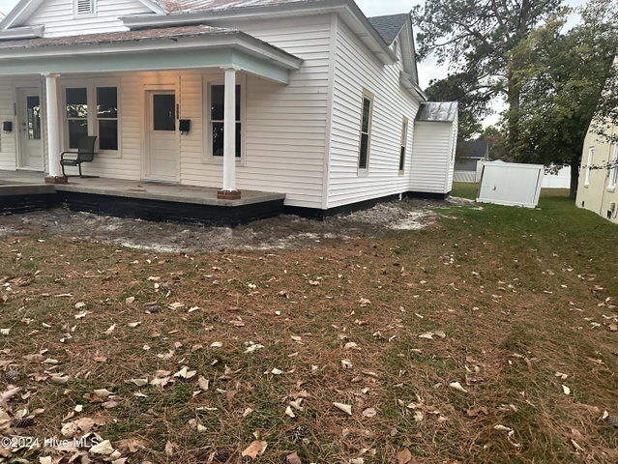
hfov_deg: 71.6
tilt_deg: -6.2
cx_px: 309
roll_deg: -2.4
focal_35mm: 24
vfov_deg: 56.9
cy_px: 232
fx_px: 429
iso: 1000
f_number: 1.78
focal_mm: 6.86
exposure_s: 1/46
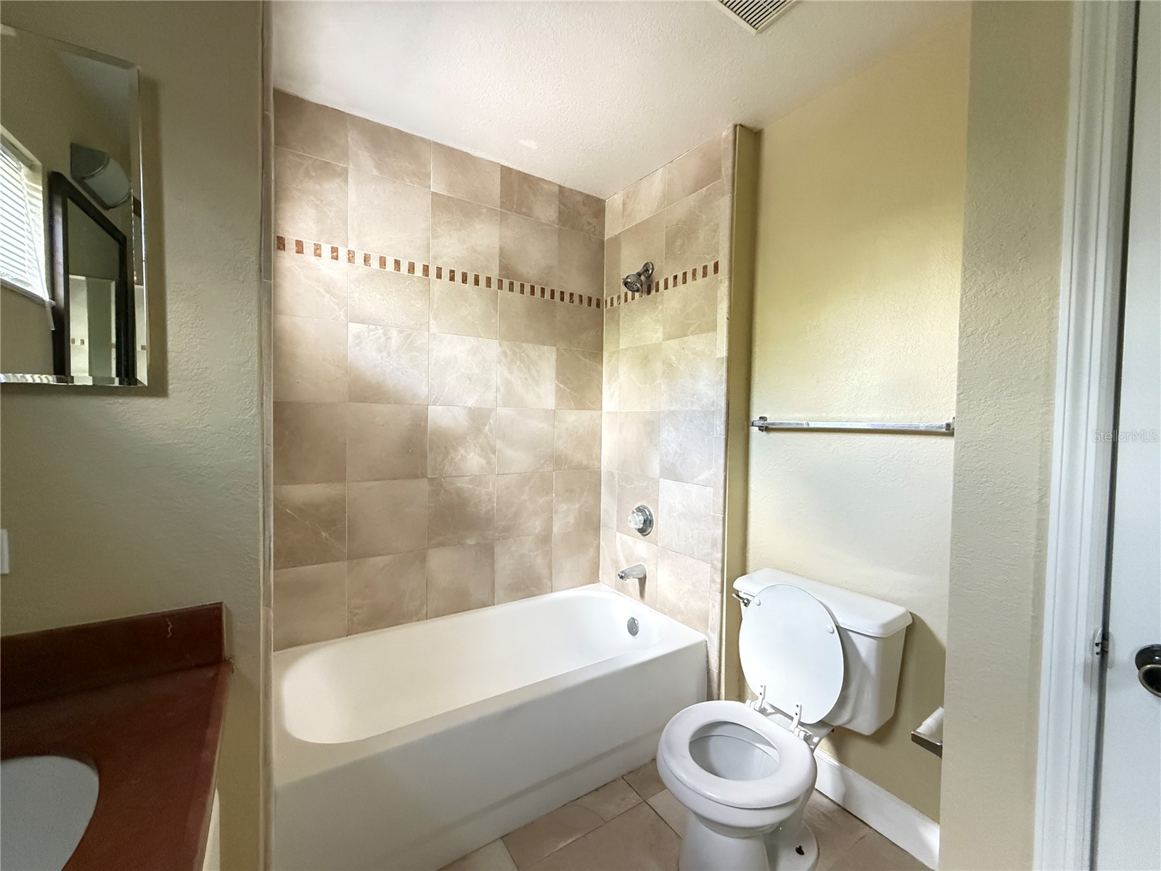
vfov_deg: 85.7
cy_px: 436
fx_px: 470
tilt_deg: -1.2
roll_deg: -0.9
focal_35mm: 14
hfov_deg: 102.1
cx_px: 580
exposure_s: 1/60
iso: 800
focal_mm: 2.22
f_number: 2.2
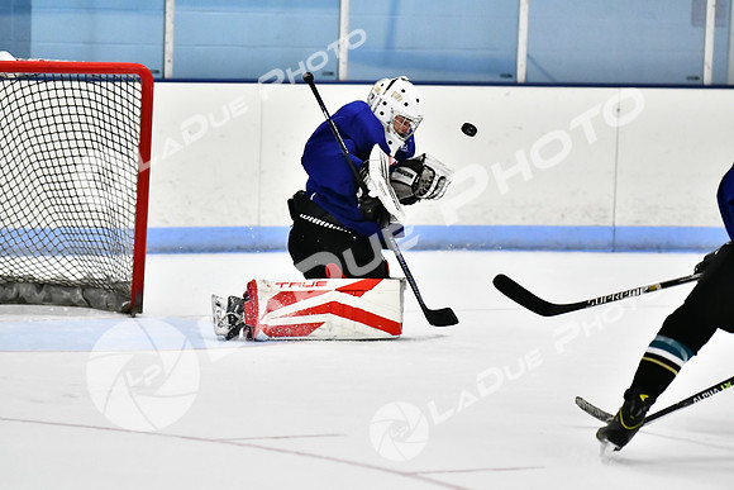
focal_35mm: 195
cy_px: 245
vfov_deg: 7.0
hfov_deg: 10.5
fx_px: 3977
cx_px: 367
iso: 8000
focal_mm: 130
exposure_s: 1/1600
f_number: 2.8
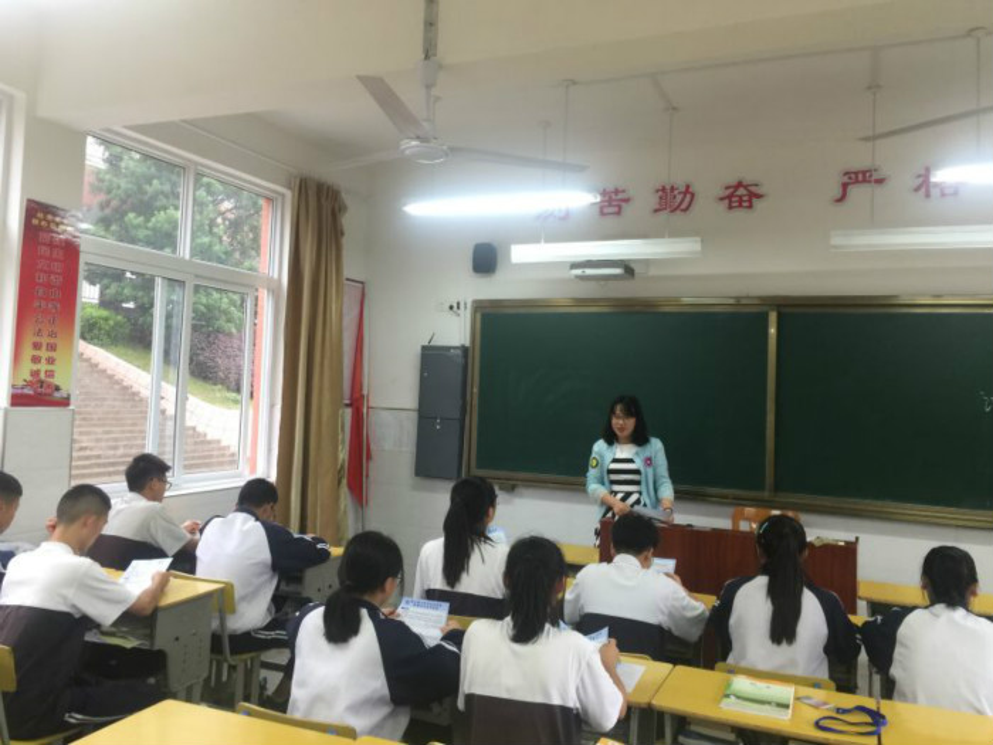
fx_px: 832
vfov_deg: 48.2
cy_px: 372
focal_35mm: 29
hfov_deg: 61.7
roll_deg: -2.5
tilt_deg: +0.3
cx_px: 496
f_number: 2.2
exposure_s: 1/17
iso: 40
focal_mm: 4.15
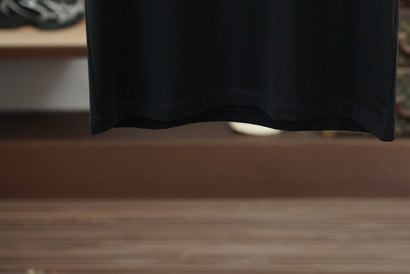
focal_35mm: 117
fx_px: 1333
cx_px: 242
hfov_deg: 17.5
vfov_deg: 11.7
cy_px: 126
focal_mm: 64
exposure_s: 1/125
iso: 1600
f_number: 3.5
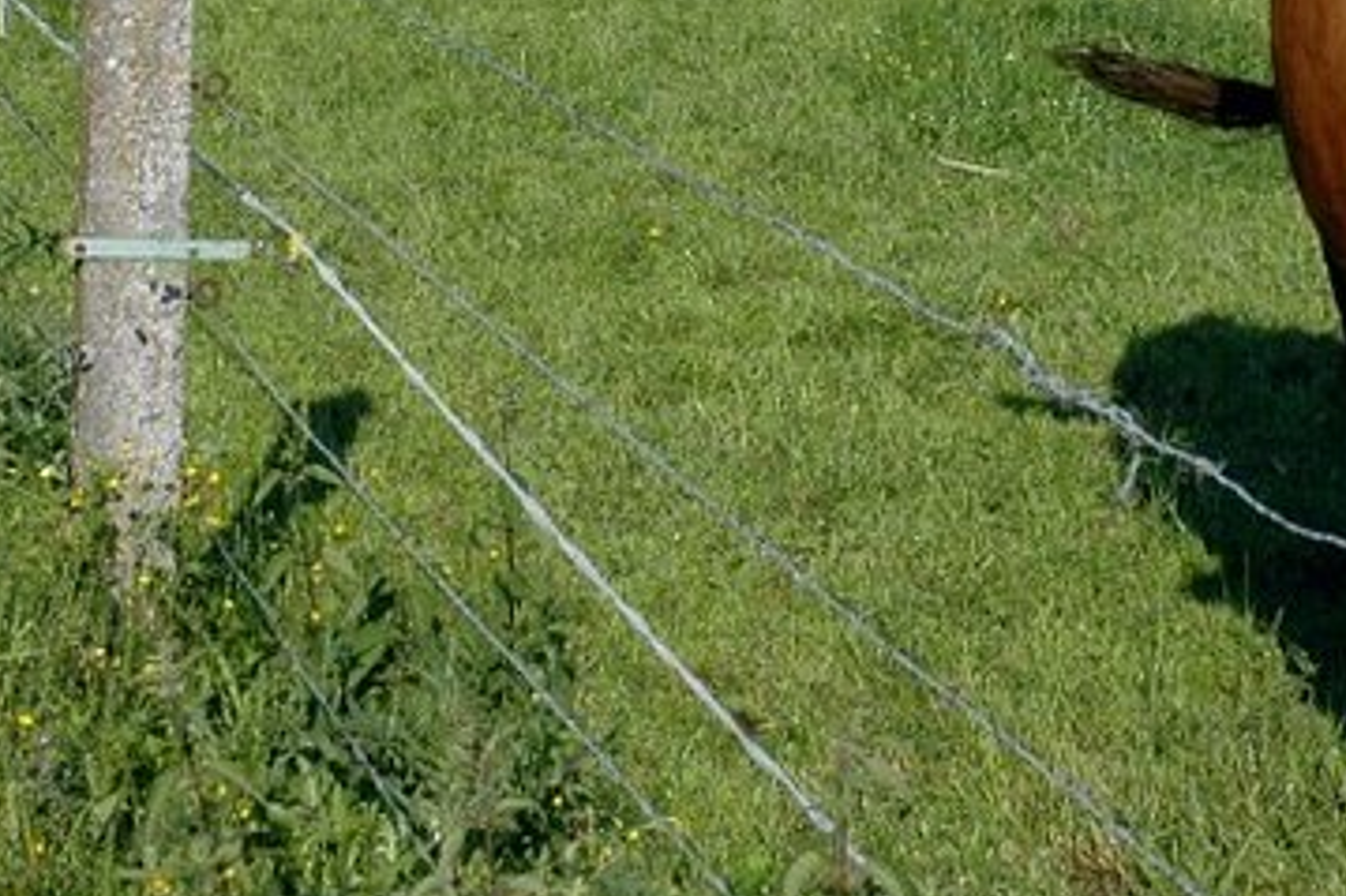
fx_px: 4646
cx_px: 971
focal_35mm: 124
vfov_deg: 10.8
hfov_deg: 16.4
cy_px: -195
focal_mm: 31
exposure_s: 1/250
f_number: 11
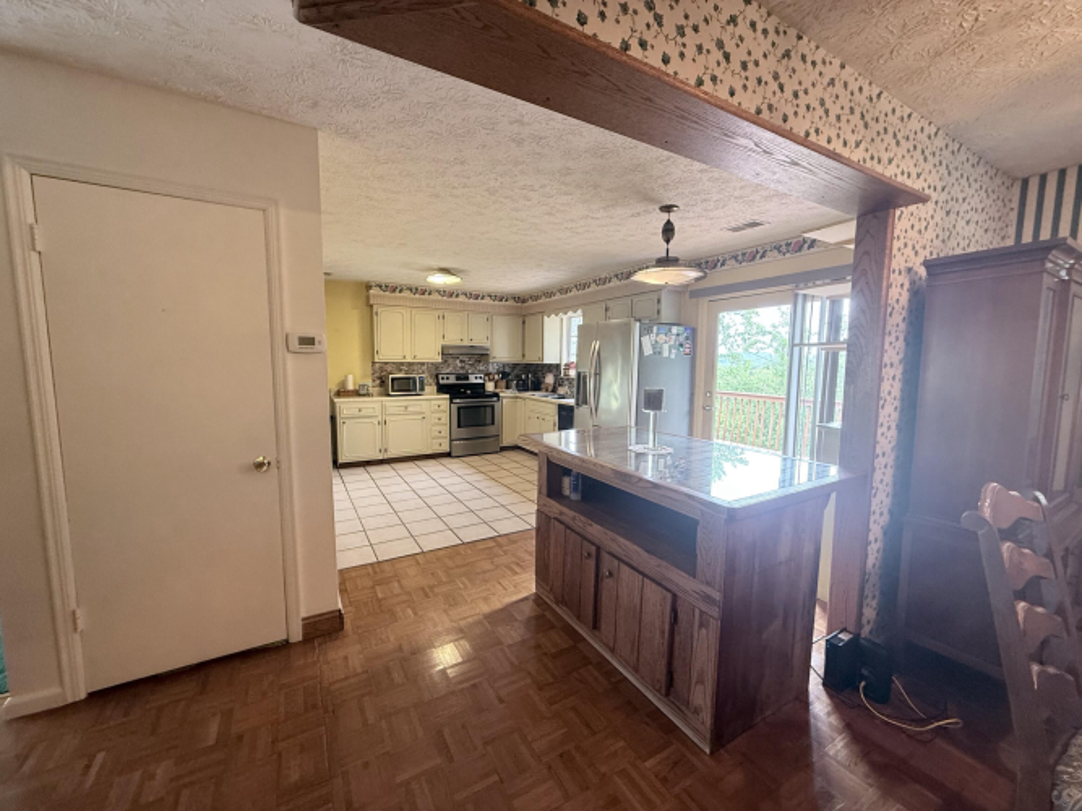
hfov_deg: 102.1
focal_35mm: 14
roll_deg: -0.7
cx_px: 541
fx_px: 438
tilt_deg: -5.1
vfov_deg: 85.7
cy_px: 406
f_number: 2.2
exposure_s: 1/60
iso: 200
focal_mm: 2.22
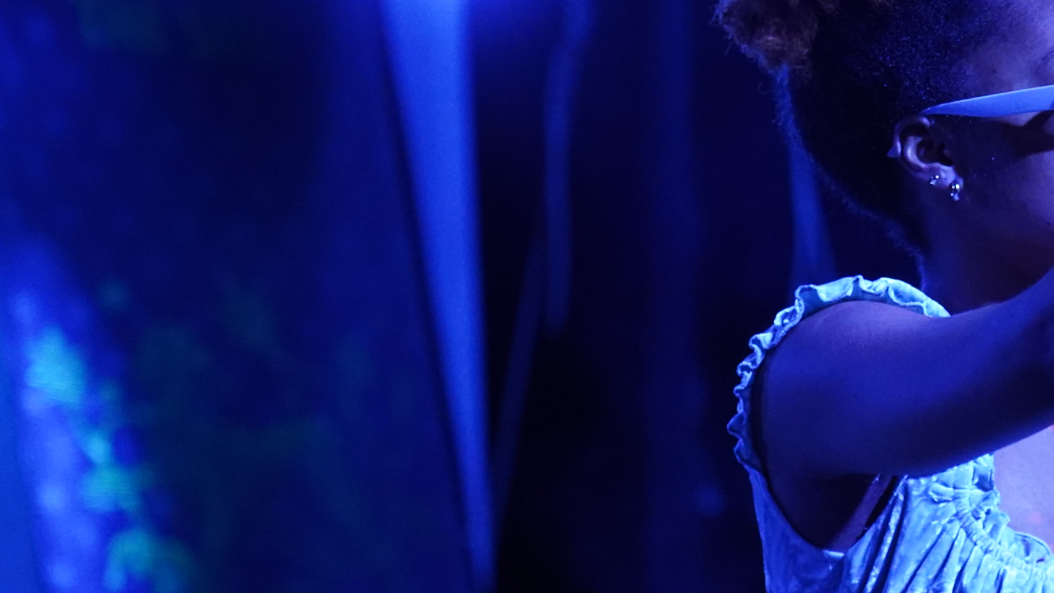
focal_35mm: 246
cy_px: 338
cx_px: 961
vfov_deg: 4.9
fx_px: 6875
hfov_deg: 8.7
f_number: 4
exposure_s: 1/160
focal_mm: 105
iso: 5000
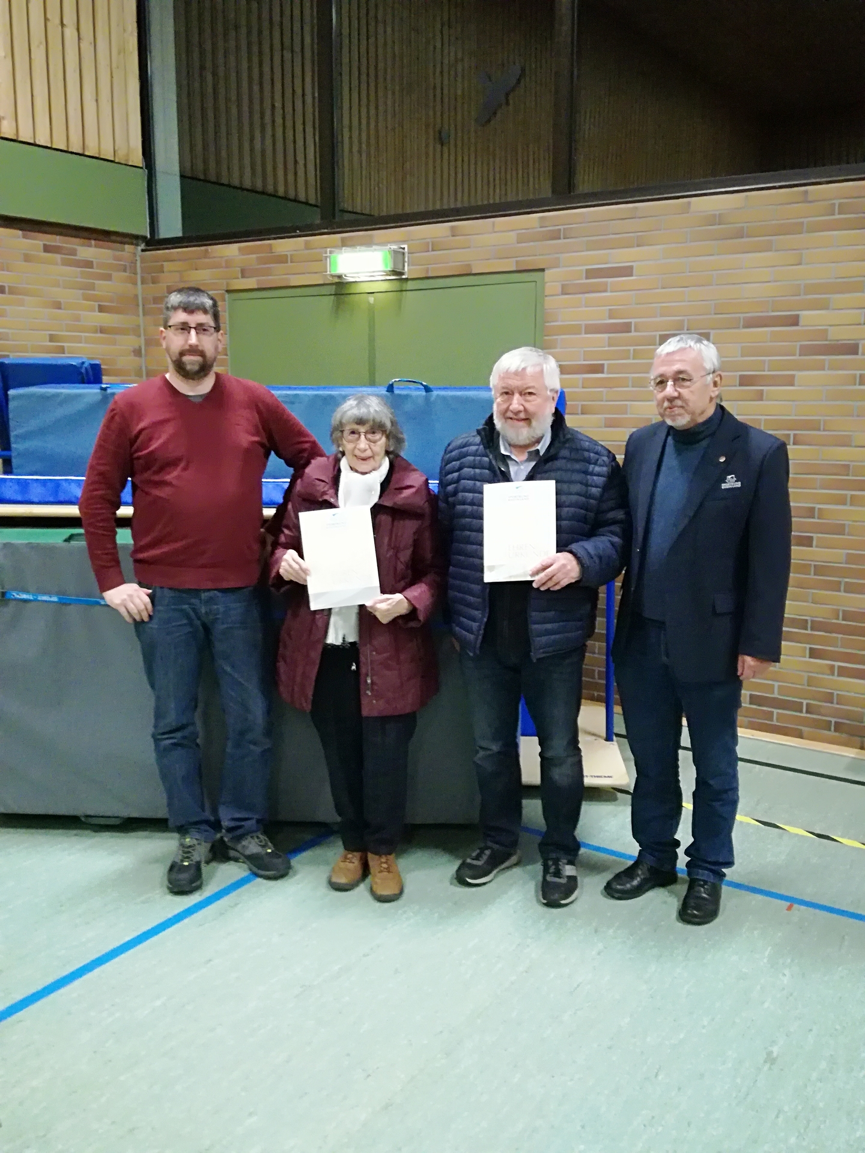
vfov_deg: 60.0
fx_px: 1000
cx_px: 432
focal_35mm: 30
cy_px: 576
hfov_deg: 46.8
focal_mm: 3.79
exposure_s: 1/20
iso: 640
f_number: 2
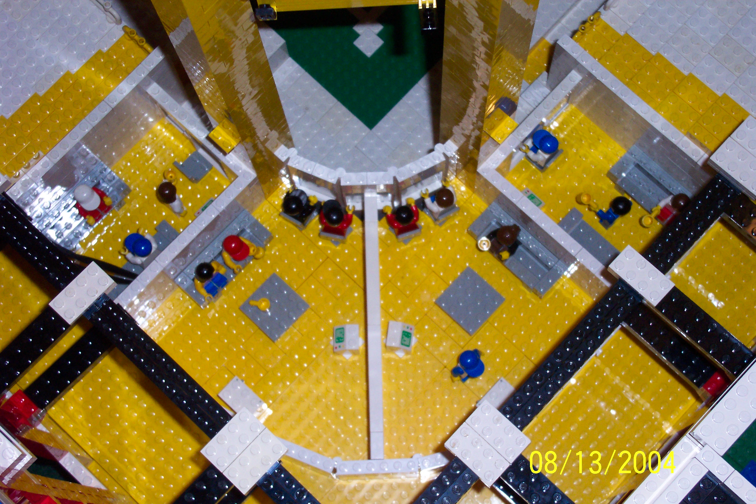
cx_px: 378
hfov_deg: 25.1
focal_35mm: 81
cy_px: 252
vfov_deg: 16.9
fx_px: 1701
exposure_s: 1/60
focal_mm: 16.4
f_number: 4
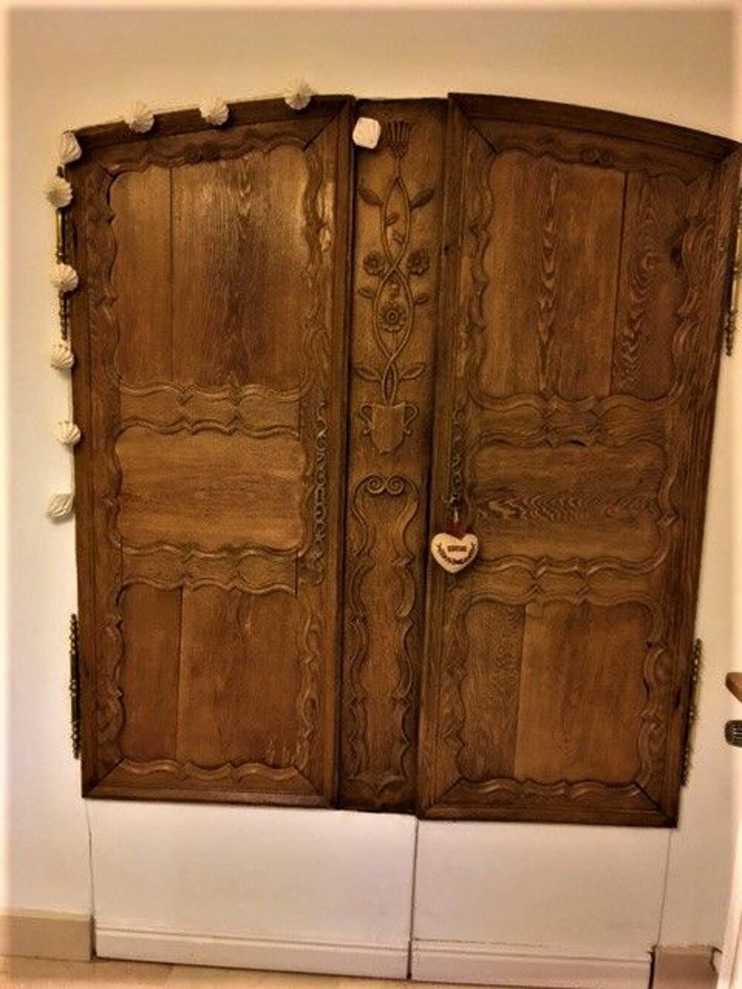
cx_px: 371
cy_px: 494
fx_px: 829
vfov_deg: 61.7
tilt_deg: -10.4
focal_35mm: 29
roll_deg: -0.9
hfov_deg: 48.2
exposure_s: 1/33
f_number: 2.2
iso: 200
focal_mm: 4.15
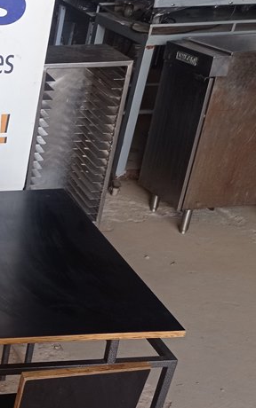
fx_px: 736
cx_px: -185
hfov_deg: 16.8
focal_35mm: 66
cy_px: 279
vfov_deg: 30.8
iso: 103
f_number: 1.79
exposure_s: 1/133
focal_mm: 4.7
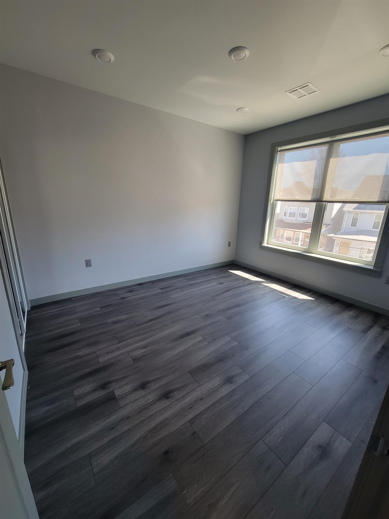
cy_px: 260
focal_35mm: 13
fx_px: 195
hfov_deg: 89.9
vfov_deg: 106.2
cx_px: 194
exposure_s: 1/60
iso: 125
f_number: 2.2
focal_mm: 2.2
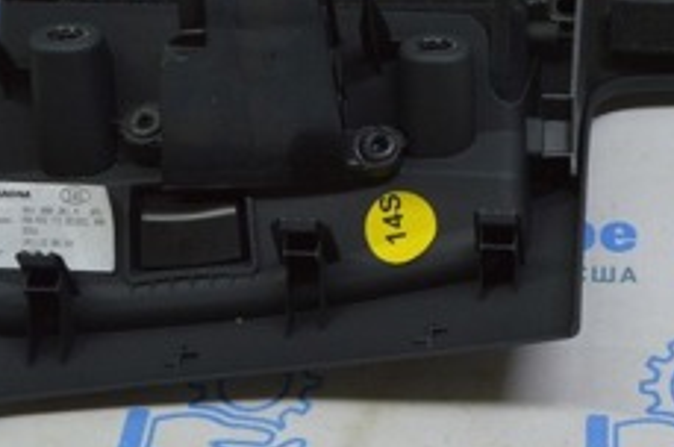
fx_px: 1570
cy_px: 66
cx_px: 565
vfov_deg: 16.1
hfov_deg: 23.8
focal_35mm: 84
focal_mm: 20
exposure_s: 1/40
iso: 400
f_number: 5.6
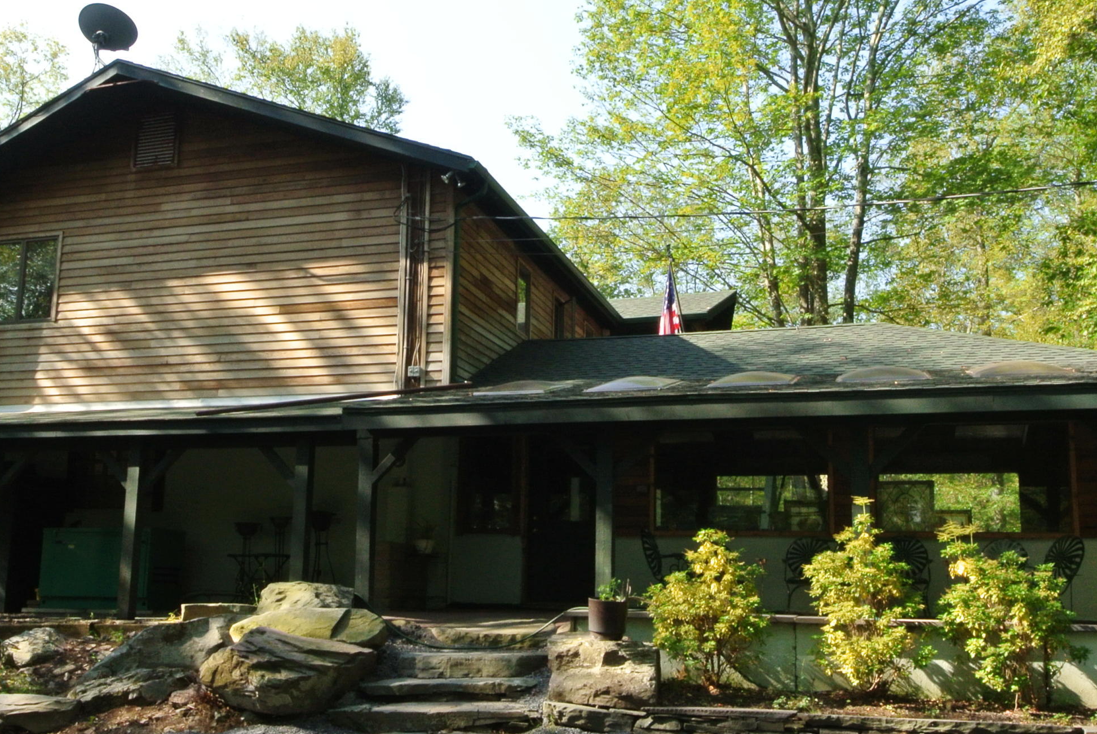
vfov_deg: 36.0
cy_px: 415
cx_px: 496
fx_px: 1129
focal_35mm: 37
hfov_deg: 51.8
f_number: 16
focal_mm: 9
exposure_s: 1/60
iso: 400
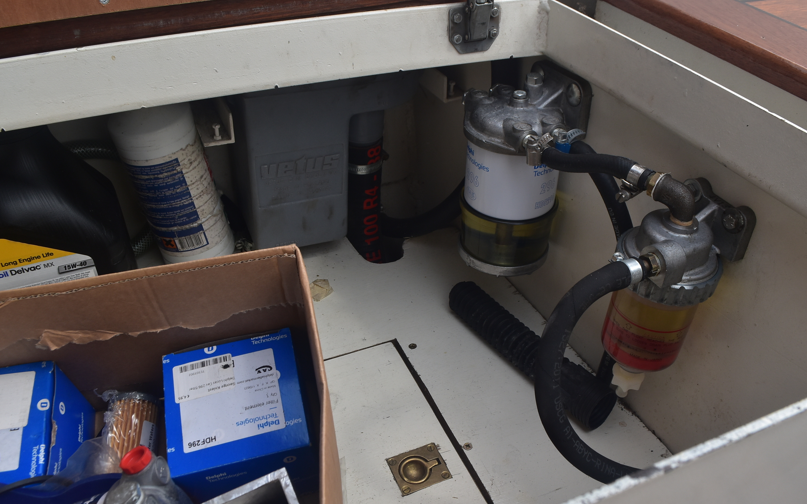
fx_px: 682
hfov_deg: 61.2
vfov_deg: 40.6
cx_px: 407
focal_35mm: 31
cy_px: 251
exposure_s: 1/200
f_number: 10
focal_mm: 20
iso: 400
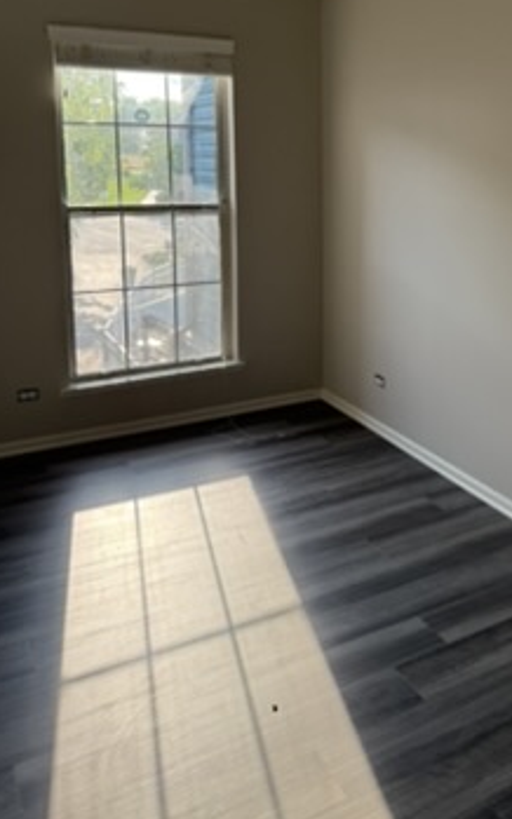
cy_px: 265
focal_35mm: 35
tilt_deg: -7.7
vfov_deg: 54.1
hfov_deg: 35.1
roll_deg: -1.3
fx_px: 782
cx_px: 409
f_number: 1.78
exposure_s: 1/521
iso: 100
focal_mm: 6.76
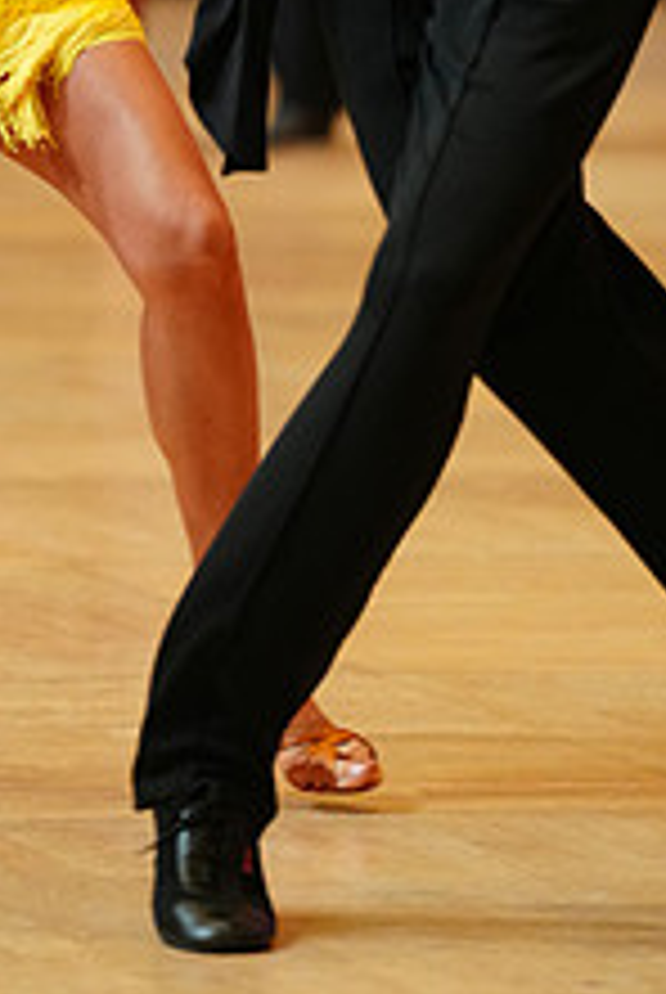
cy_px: -216
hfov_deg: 4.0
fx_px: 9433
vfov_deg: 6.0
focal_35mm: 341
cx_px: -34
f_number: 2.8
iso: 2500
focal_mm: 130
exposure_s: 1/400
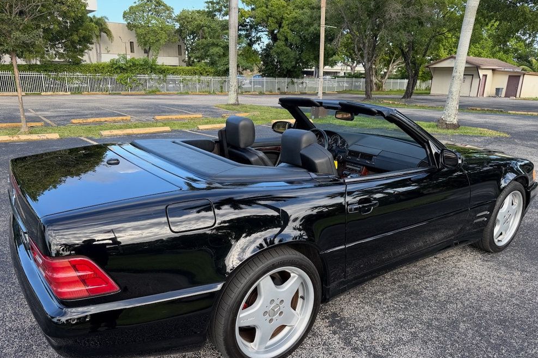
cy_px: 205
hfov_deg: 69.4
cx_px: 270
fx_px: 388
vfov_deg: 49.4
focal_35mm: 26
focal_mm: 6.76
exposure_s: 1/440
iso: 80
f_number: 1.78
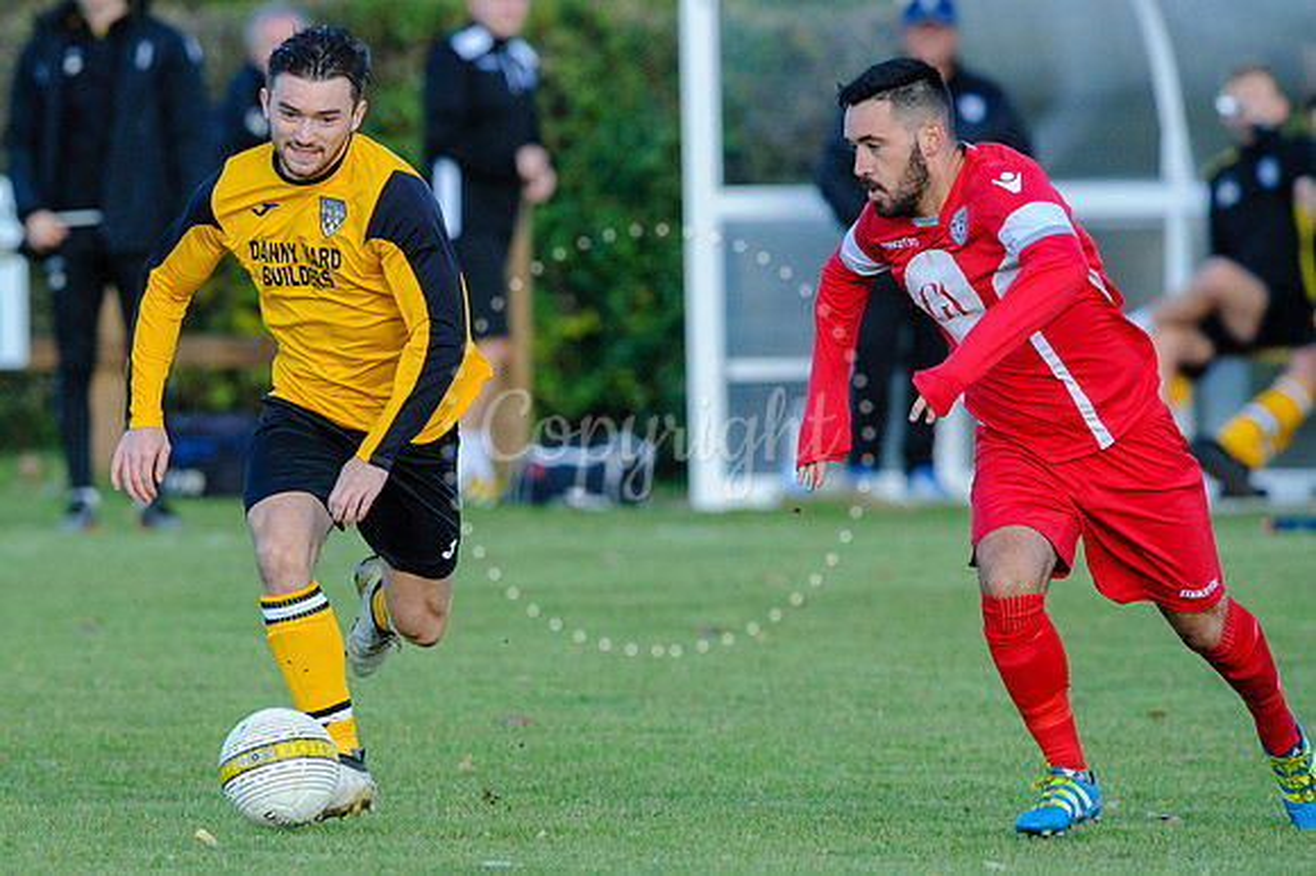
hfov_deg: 3.0
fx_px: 24930
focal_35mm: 682
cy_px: 383
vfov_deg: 2.0
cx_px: 418
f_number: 6.7
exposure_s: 1/2000
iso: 2800
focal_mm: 500
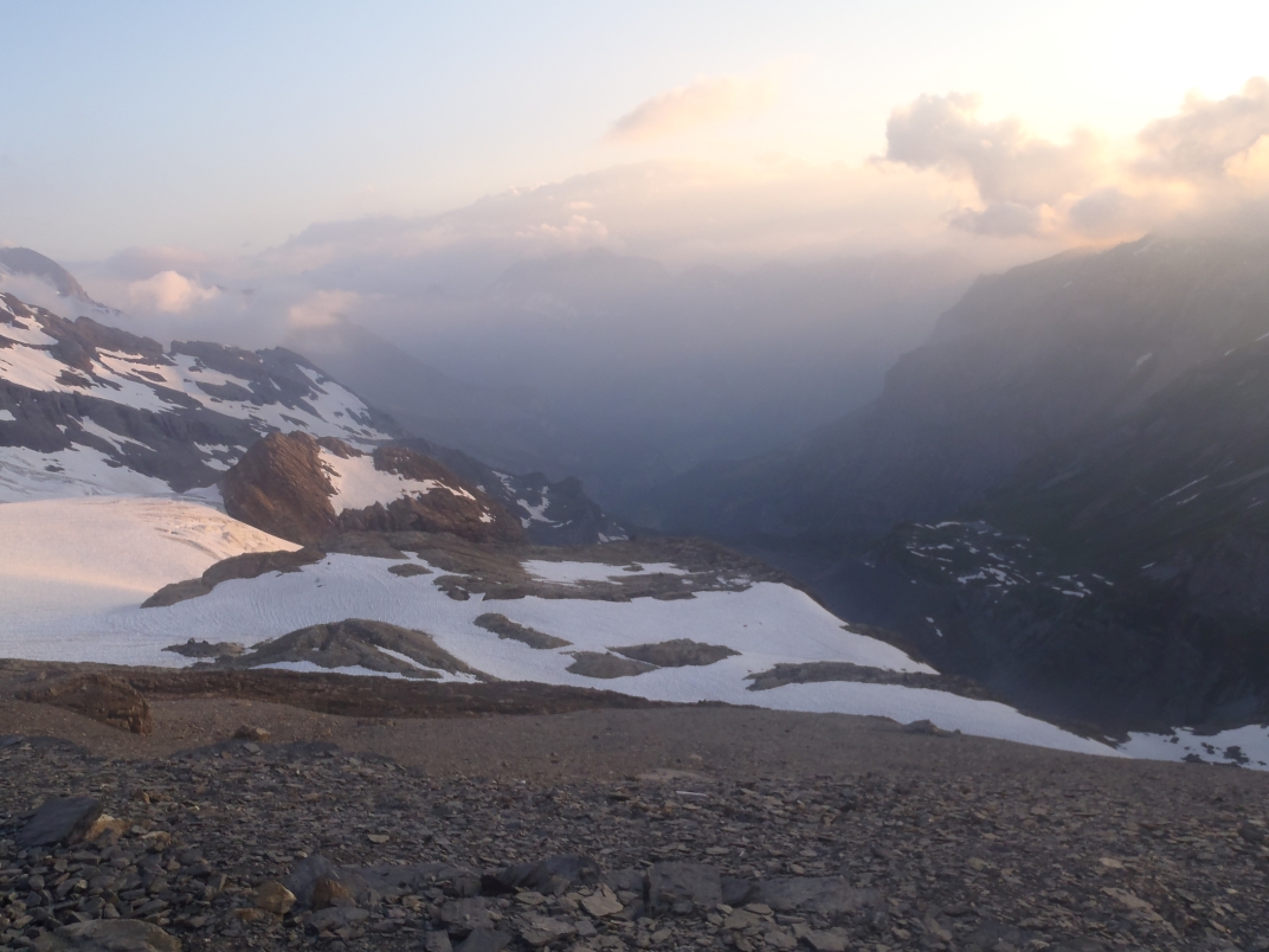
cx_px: 634
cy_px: 476
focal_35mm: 28
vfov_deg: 49.7
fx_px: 1026
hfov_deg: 63.4
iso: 80
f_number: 4.5
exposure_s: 1/100
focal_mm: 5
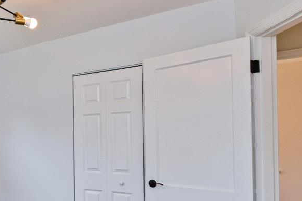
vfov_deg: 36.3
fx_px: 302
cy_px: 141
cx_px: -8
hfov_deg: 44.2
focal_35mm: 36
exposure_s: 1/125
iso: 160
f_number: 5.6
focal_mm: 14
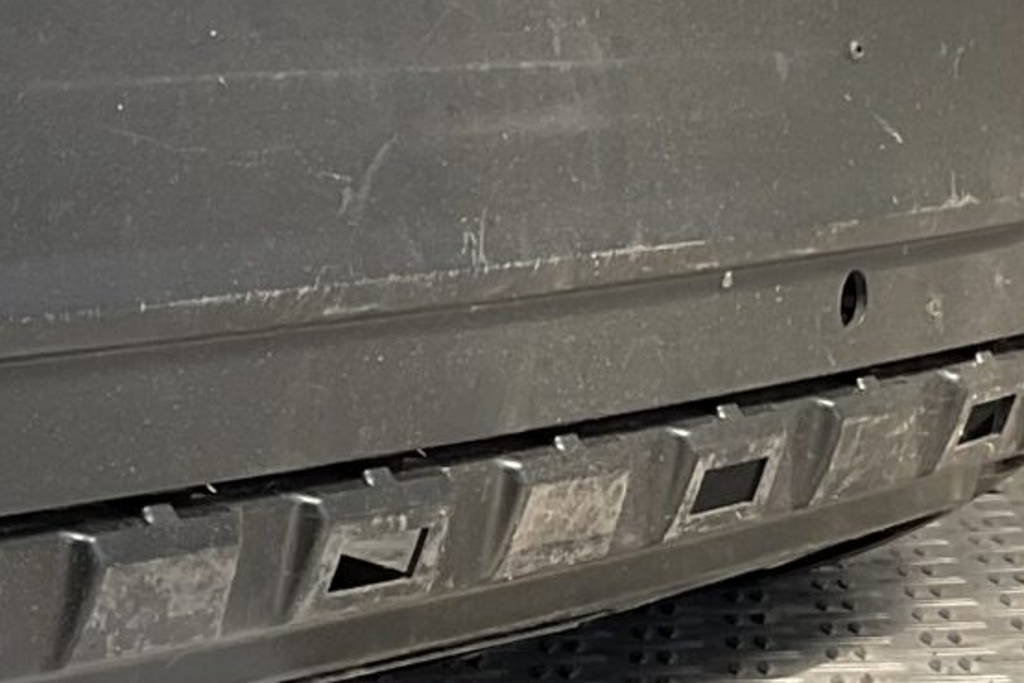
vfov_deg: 9.9
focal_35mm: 139
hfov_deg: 13.5
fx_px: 3953
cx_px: -727
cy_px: 373
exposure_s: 1/268
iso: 16
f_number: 1.8
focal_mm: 3
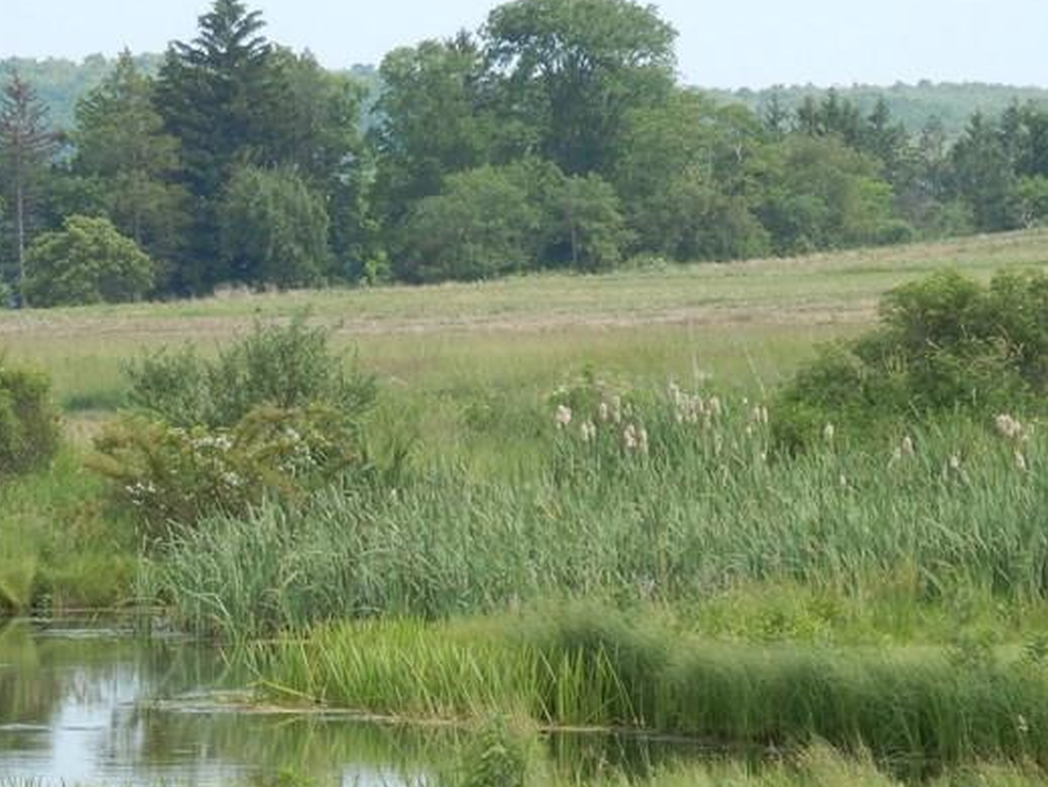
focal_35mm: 276
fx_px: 8362
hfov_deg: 7.2
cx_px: 246
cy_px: 615
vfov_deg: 5.4
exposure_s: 1/200
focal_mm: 25.1
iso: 80
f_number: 5.4
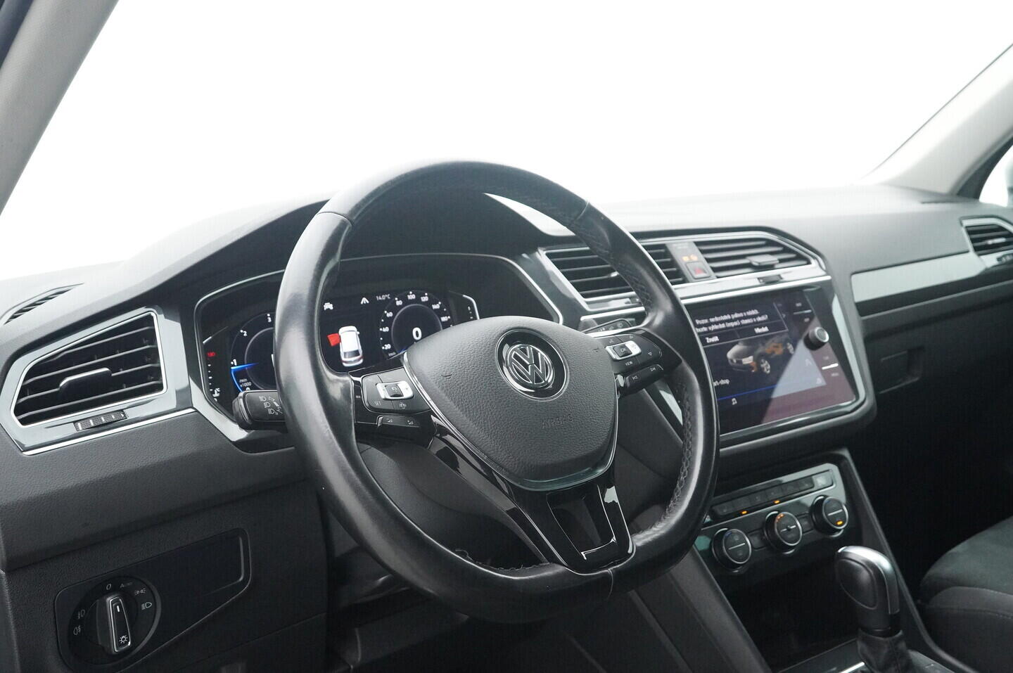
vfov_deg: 36.8
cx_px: 506
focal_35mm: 36
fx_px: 1012
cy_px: 336
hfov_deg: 53.2
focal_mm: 24
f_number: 5.6
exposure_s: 1/250
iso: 5000
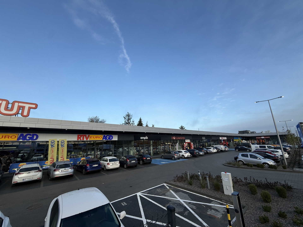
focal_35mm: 14
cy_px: 114
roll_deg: +1.5
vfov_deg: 85.7
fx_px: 123
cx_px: 152
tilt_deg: +14.1
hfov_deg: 102.1
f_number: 2.2
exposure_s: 1/1125
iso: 50
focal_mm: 2.22
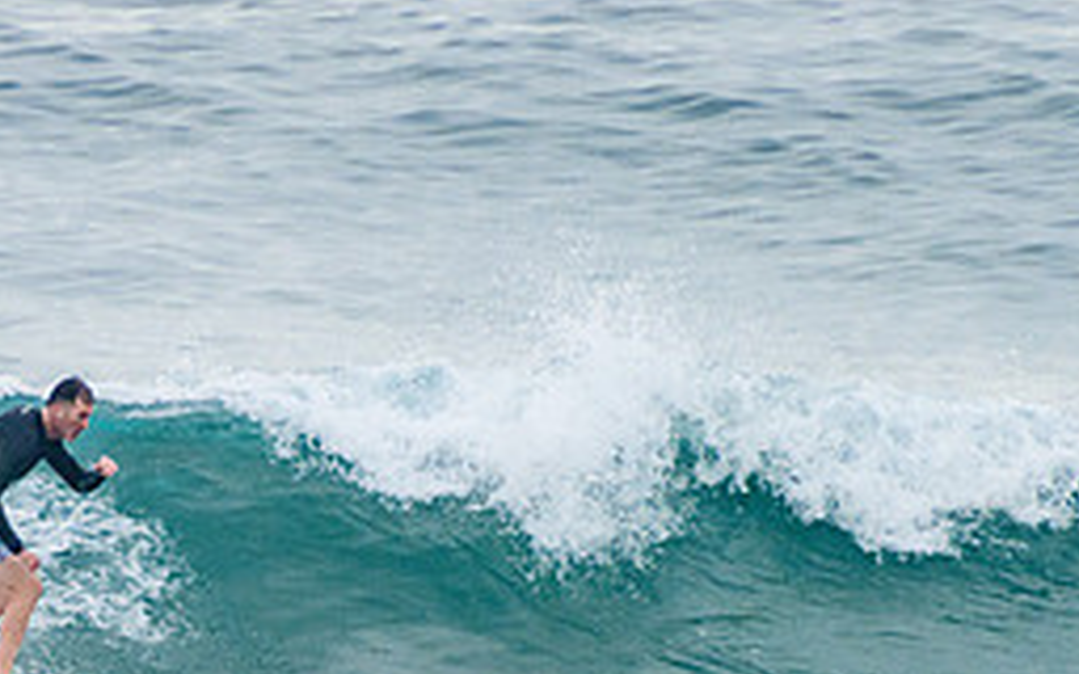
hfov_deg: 1.7
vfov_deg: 1.0
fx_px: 37346
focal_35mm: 1270
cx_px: 233
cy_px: 668
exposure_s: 1/1250
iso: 500
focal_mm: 400
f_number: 5.6
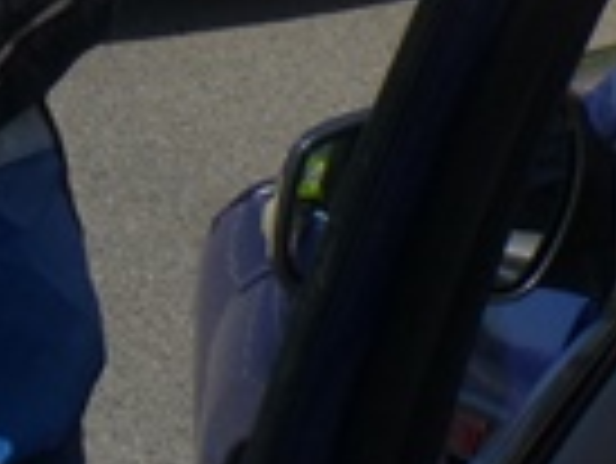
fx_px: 3740
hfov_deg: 9.3
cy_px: -554
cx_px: -171
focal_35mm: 210
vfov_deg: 6.8
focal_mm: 8.1
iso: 100
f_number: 5
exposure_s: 1/1300
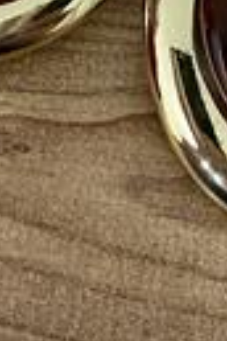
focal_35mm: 83
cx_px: 114
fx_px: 785
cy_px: -81
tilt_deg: -60.1
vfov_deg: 22.4
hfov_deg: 16.5
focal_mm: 4.25
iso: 500
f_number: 1.8
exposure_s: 1/25
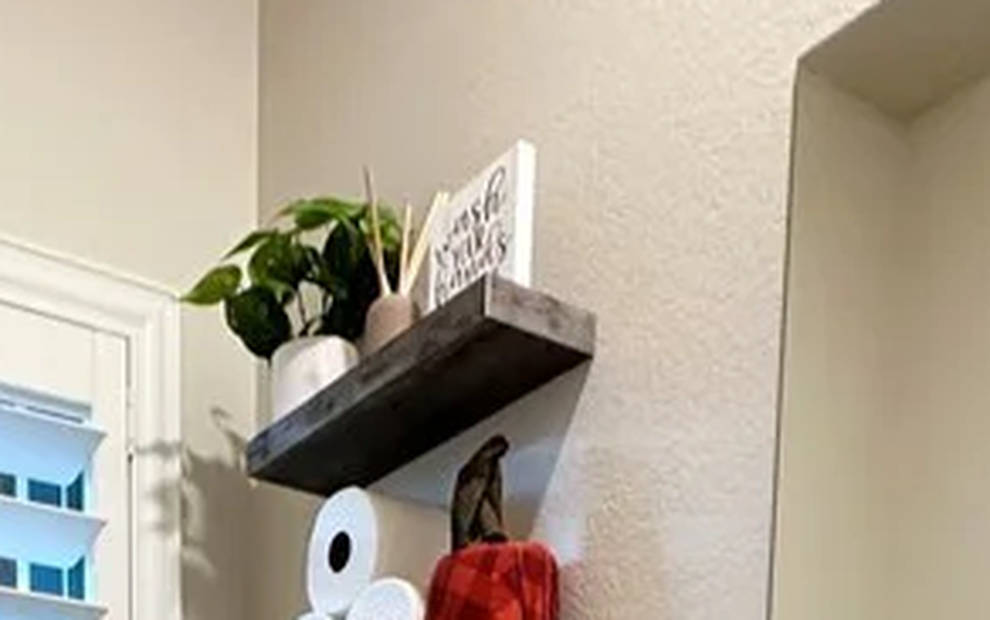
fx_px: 1404
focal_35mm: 52
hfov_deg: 37.2
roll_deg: +0.0
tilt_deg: -7.1
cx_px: 166
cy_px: 1223
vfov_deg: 17.8
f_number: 2.2
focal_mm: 2.22
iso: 200
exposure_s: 1/60
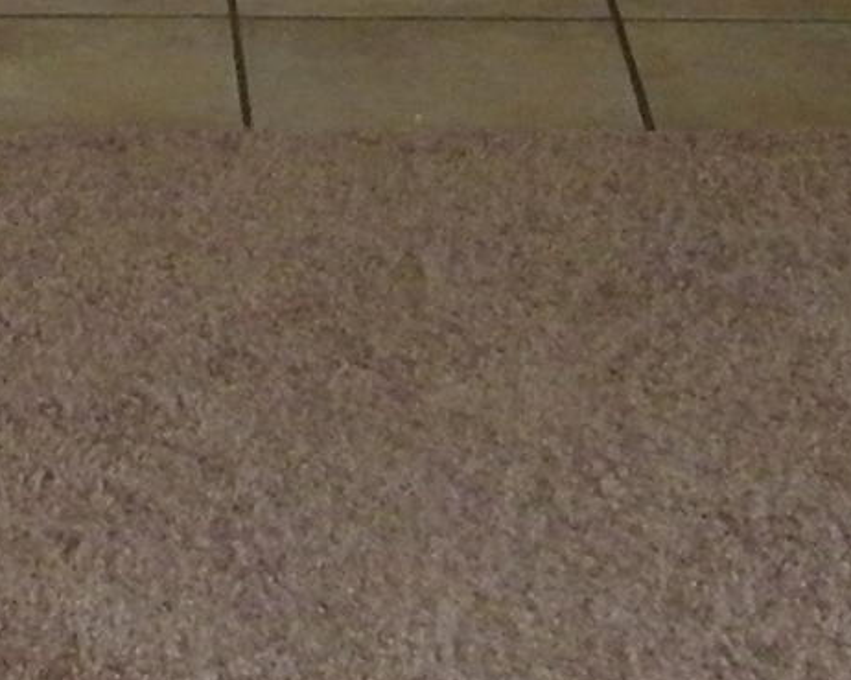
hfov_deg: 7.3
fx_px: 6544
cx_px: -549
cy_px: -1174
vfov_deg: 5.6
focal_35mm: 260
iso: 200
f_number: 3.8
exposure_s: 1/125
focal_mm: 7.3
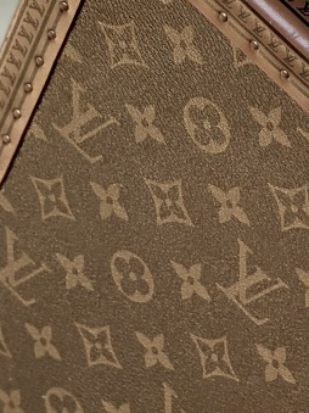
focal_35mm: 221
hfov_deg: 6.5
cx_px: 580
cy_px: -296
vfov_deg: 8.6
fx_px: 2632
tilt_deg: -32.5
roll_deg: -28.2
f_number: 2.4
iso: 16
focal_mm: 6
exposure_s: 1/122
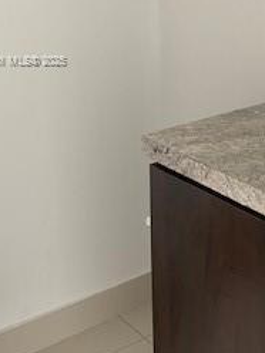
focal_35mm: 67
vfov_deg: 28.2
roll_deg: +0.0
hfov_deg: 21.4
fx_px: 684
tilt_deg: -11.3
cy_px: 61
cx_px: 244
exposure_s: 1/60
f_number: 1.8
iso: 100
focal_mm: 4.25
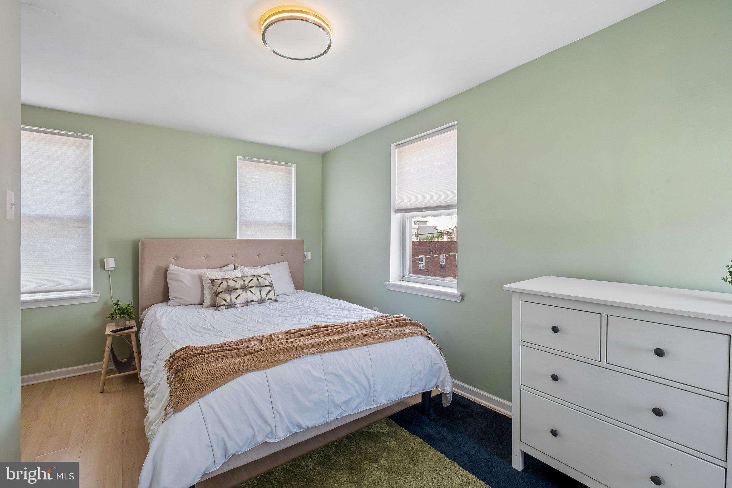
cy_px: 244
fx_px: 305
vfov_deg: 77.3
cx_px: 366
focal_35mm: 15
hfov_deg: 100.4
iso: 250
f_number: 8
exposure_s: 1/10
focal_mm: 10
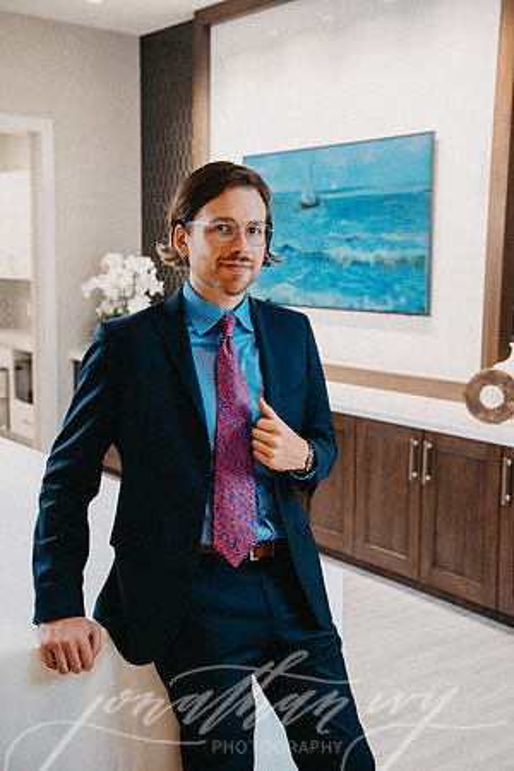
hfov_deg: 29.2
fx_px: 985
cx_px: 257
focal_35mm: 46
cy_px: 386
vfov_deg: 42.7
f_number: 4.5
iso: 1600
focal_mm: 46
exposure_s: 1/125
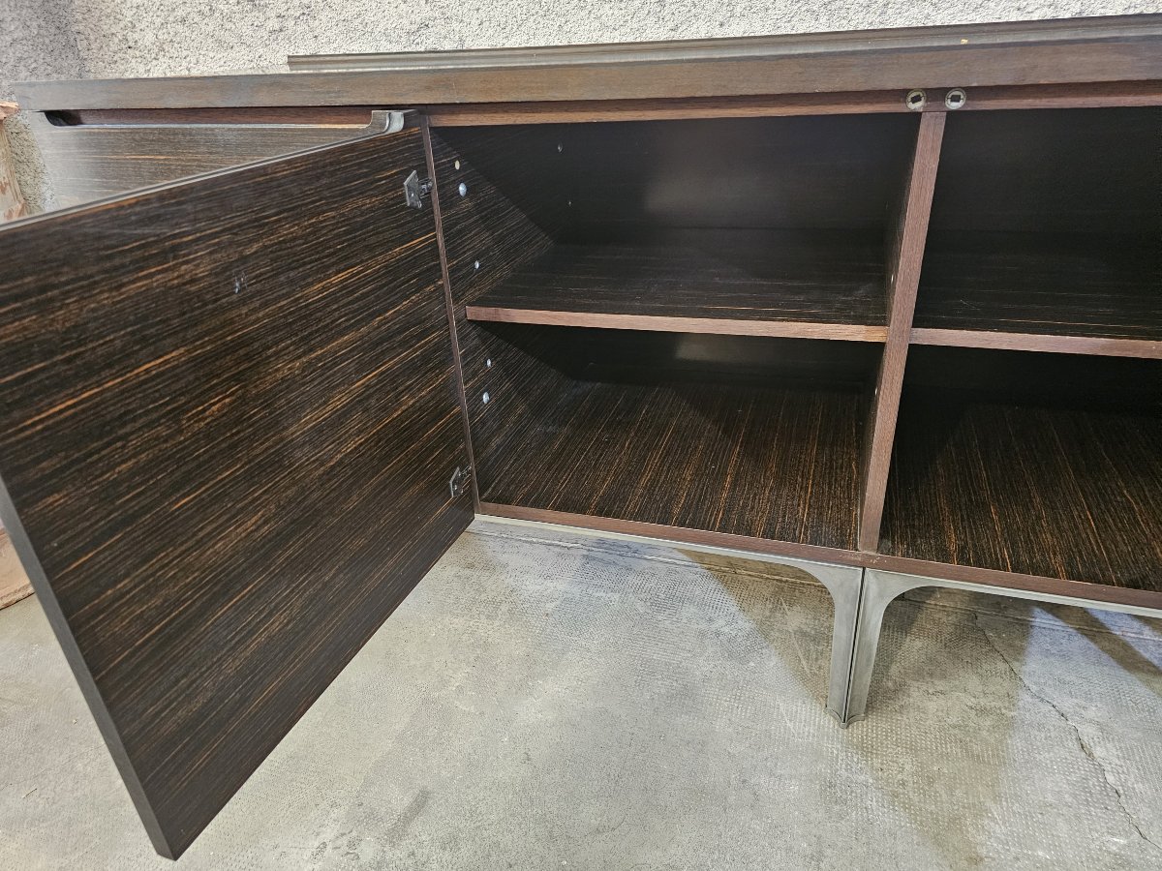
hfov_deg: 73.9
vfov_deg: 58.9
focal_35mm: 23
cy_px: 436
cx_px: 581
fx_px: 772
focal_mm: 6.3
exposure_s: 1/33.3
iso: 640
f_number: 1.7
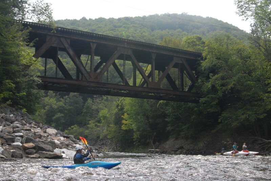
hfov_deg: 46.4
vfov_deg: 32.0
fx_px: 316
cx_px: 136
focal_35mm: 42
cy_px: 90
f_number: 10
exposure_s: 1/250
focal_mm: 28
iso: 250
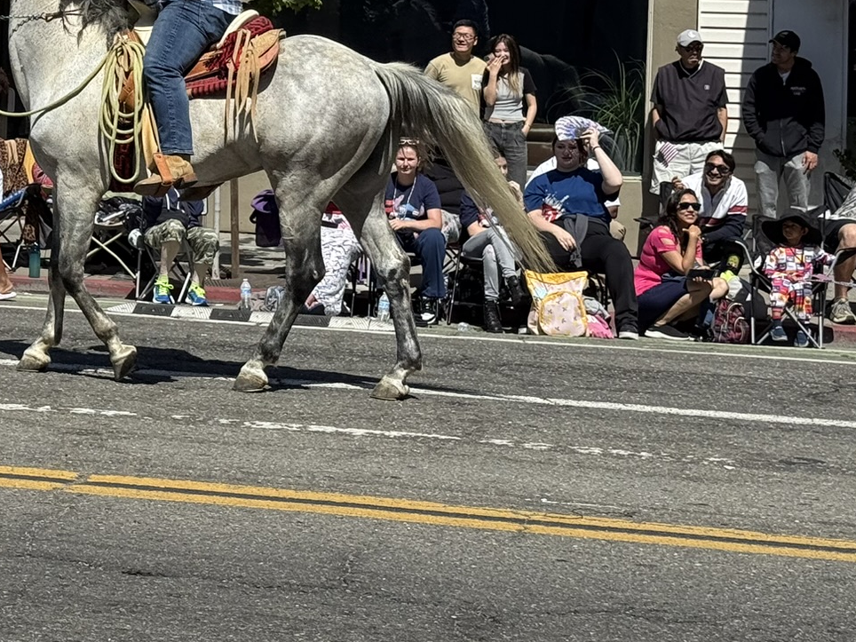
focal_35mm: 102
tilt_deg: -0.7
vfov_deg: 14.3
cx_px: -41
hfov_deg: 18.6
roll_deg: -1.1
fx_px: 2522
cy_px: 47
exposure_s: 1/5587
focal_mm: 6.76
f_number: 1.78
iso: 64
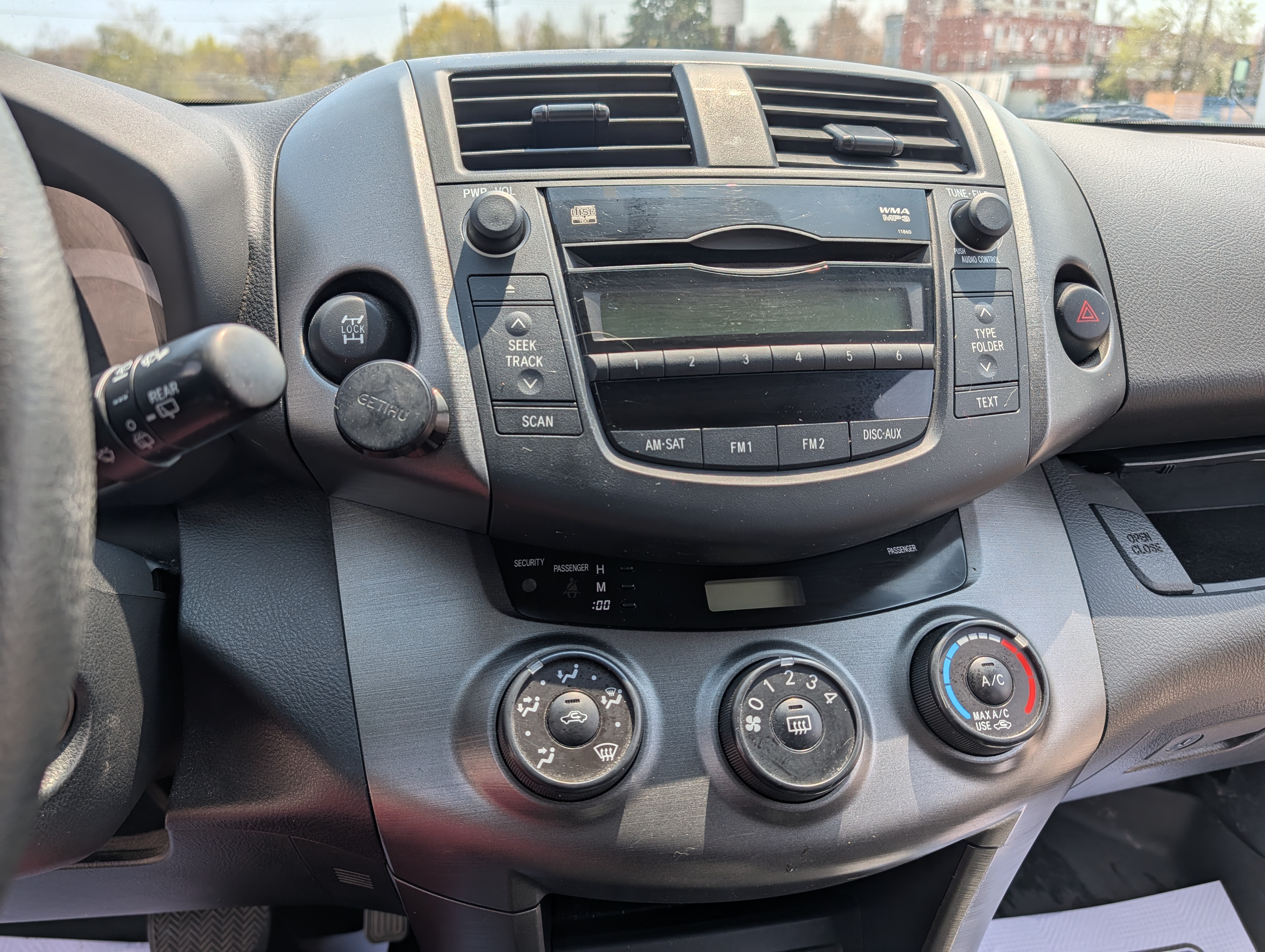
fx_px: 878
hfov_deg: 71.5
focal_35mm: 24
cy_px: 476
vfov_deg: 56.9
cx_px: 632
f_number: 1.68
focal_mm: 6.9
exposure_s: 1/3155
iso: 25
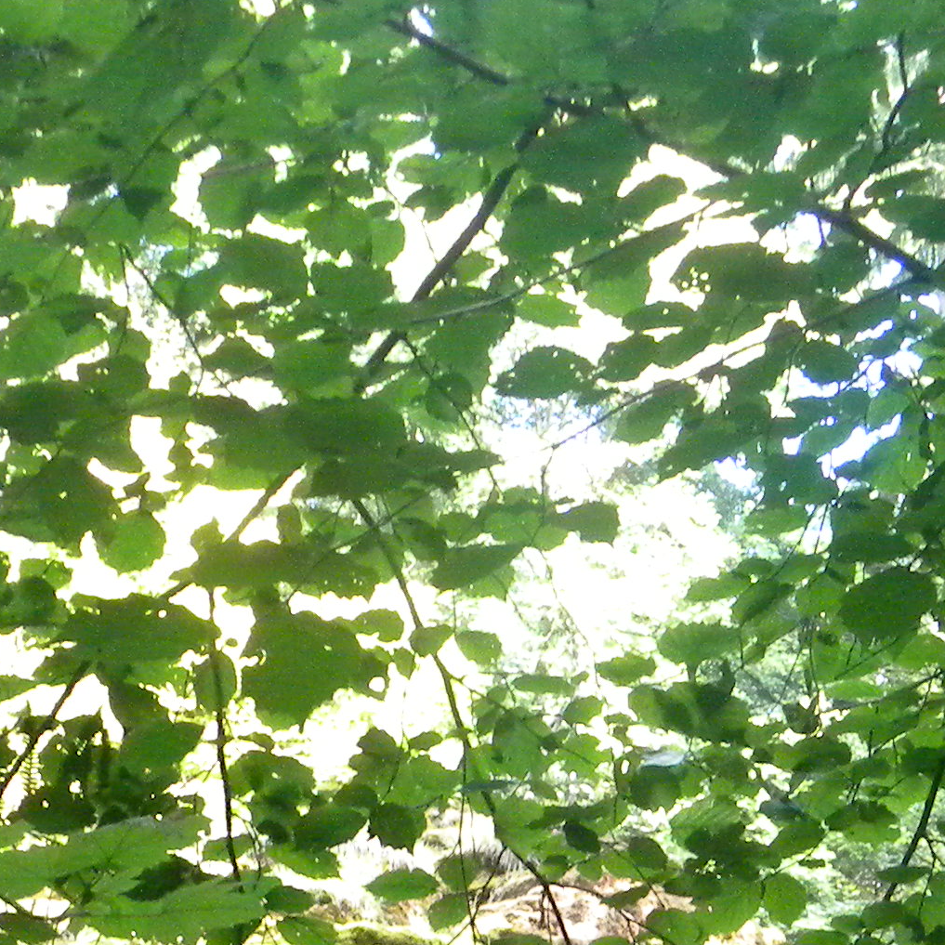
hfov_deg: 11.7
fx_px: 4602
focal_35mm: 149
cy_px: 1036
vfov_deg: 11.6
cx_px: 447
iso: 618
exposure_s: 1/140
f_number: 3.9
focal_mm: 8.6
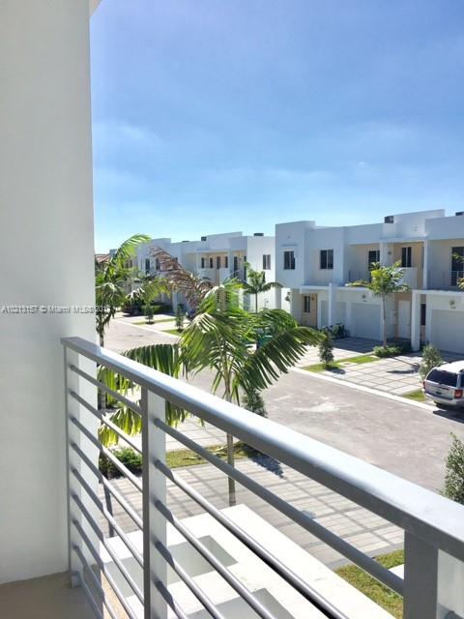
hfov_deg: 48.2
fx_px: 518
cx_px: 232
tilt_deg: -3.4
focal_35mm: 29
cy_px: 310
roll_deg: +1.0
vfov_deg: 61.7
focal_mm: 4.15
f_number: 2.2
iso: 25
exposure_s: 1/3077
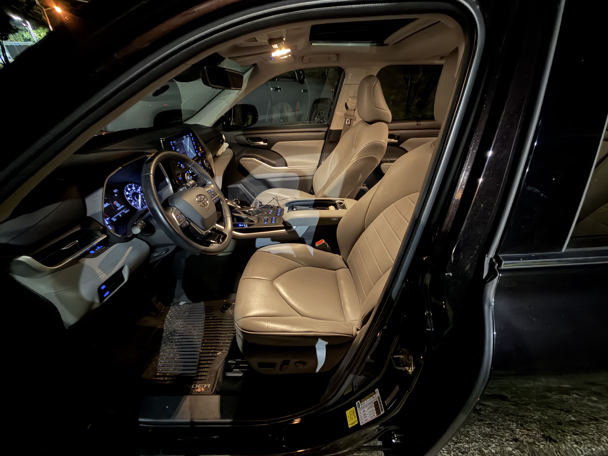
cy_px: 228
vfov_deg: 85.7
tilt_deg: -35.6
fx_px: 246
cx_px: 304
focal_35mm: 14
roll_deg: -2.4
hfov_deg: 102.1
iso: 1250
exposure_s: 1/6
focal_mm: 2.22
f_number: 2.2
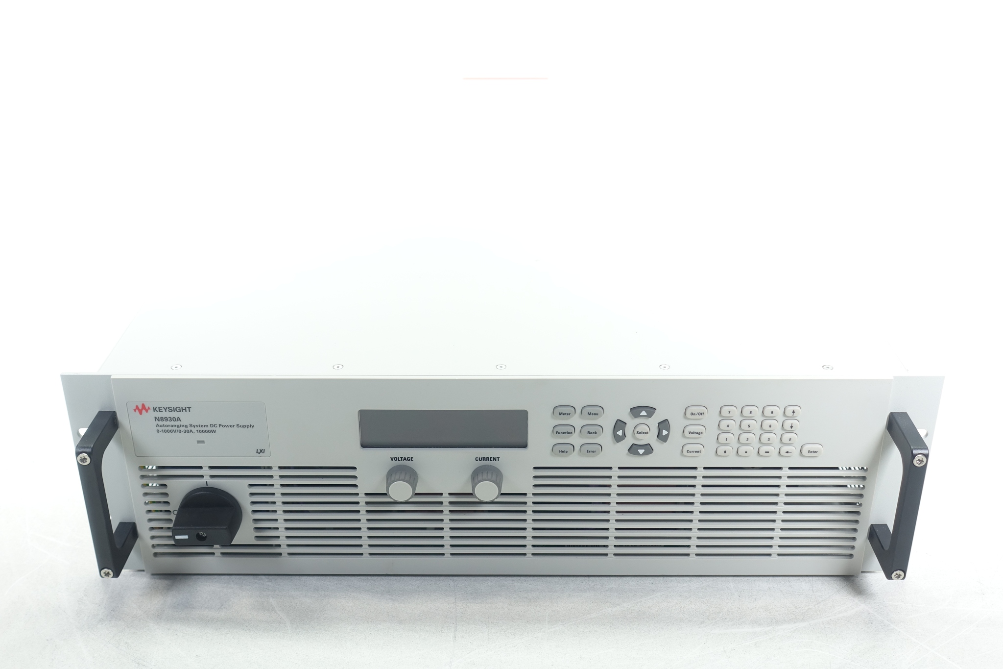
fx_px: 1198
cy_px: 334
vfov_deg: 31.2
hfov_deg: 45.4
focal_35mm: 43
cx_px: 502
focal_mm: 15.74
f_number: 2.8
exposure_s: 1/80
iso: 125
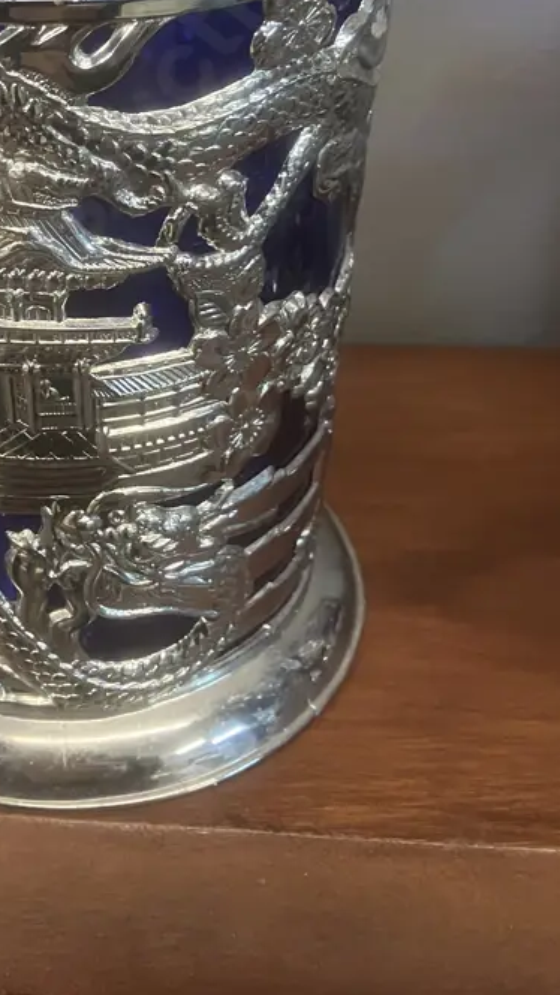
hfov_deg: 24.7
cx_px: 64
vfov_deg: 42.2
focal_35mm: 47
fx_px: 1241
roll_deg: +1.3
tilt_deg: -24.4
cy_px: 232
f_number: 1.8
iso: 250
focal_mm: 3.99
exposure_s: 1/33
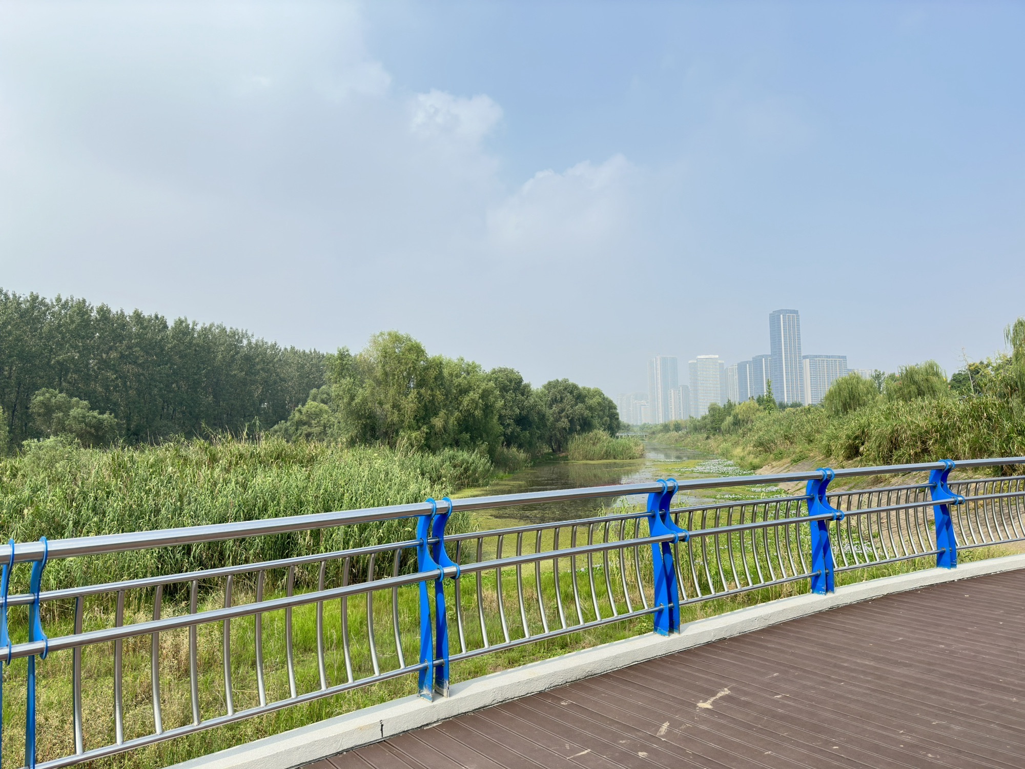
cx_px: 512
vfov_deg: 56.8
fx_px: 711
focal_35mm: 24
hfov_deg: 71.6
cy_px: 384
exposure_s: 1/3484
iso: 80
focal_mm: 6.86
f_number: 1.78
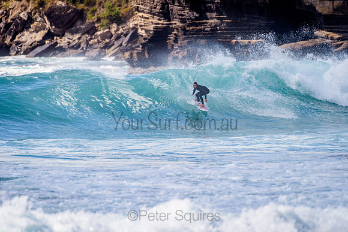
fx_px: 5928
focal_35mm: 613
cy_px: 90
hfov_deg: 3.4
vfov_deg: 2.2
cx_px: 212
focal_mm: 500
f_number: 5.6
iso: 250
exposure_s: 1/2000
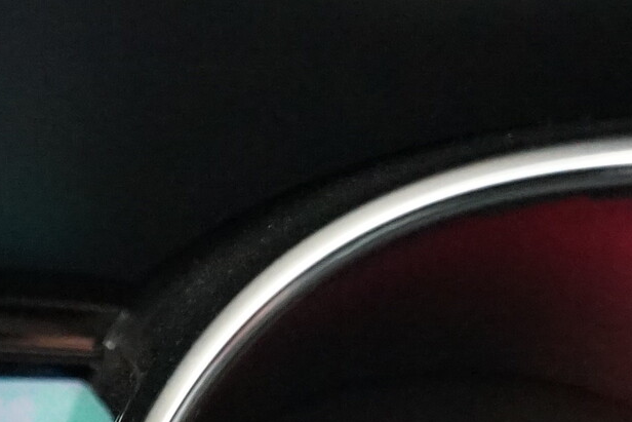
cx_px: -215
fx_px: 2677
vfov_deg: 8.8
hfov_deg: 13.0
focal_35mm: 152
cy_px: 591
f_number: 2.8
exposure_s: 1/60
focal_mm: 31.3
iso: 6400
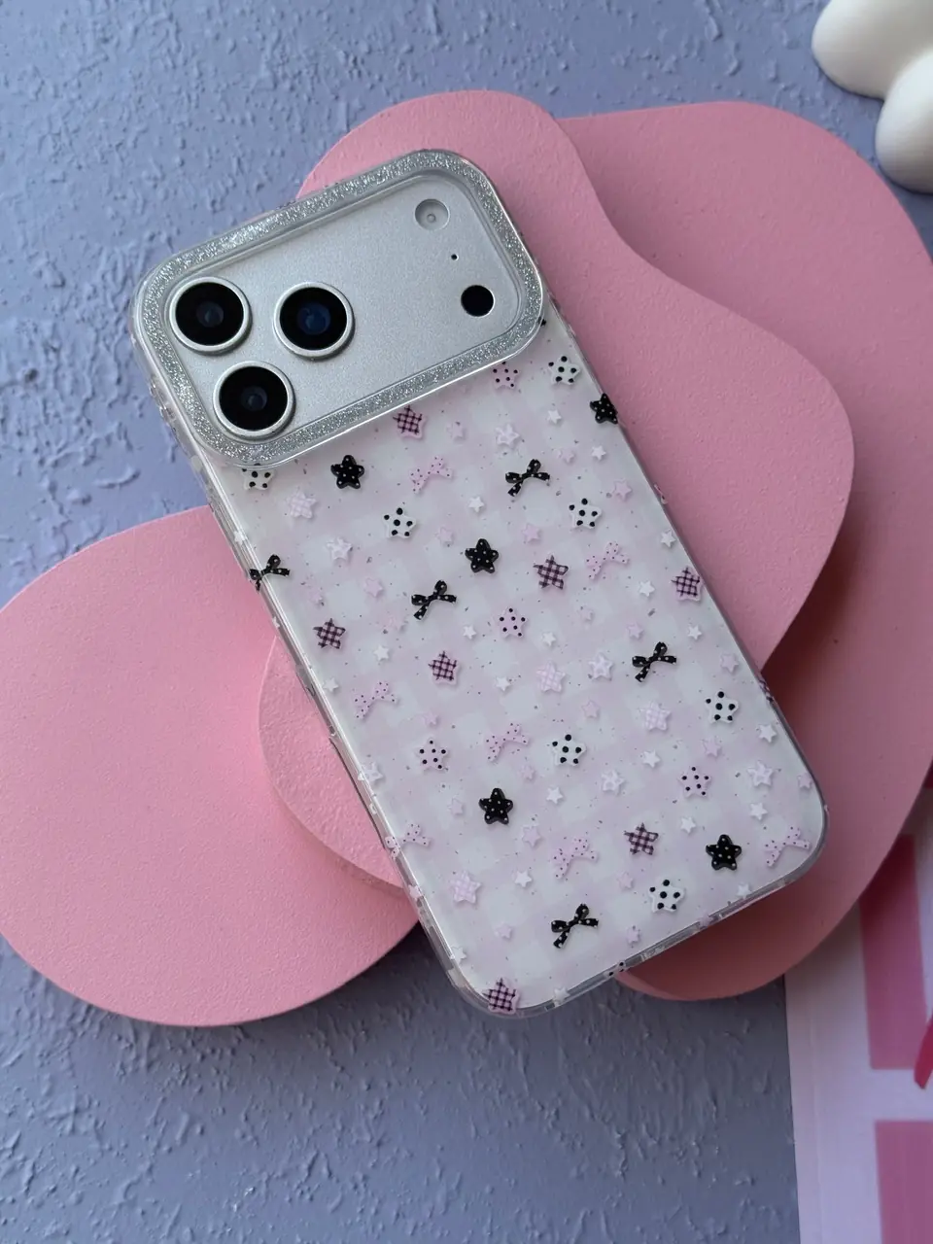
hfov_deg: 30.3
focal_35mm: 48
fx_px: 1725
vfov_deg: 39.7
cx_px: 466
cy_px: 622
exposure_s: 1/1575
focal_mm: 6.76
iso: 64
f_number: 1.78
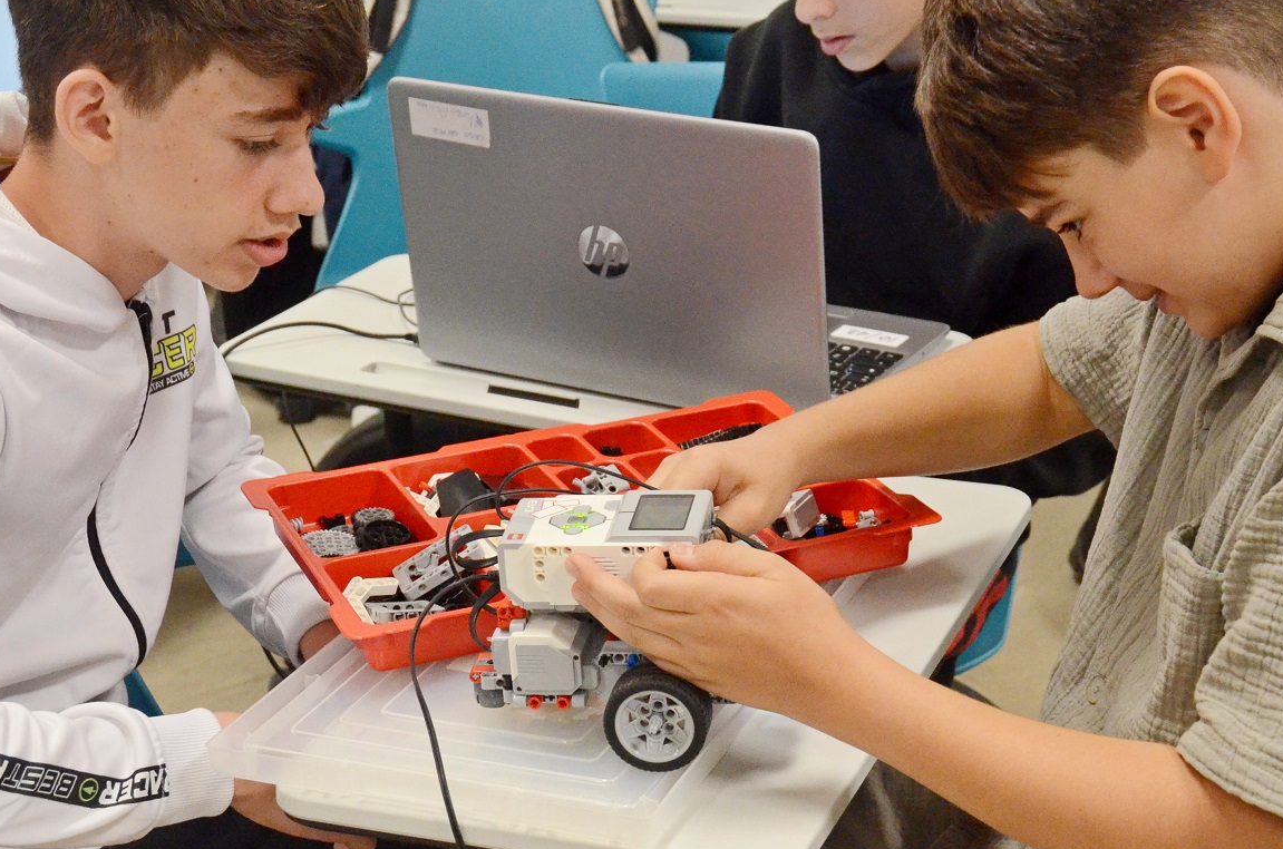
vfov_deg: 18.6
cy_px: 466
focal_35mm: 73
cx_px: 602
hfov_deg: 27.8
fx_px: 2596
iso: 2500
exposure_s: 1/100
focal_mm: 28
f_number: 5
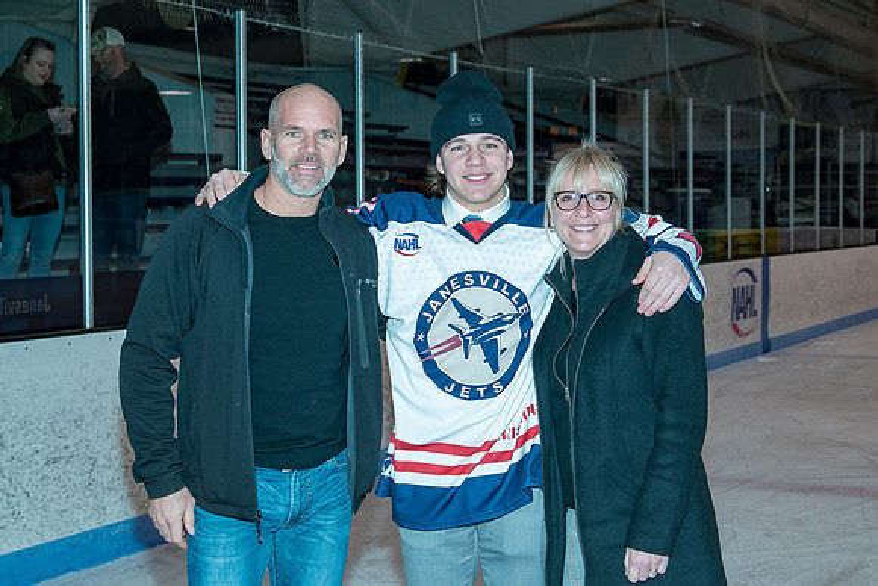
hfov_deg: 29.2
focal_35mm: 69
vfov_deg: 19.7
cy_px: 282
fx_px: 1683
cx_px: 488
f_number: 4.5
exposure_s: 1/200
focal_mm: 40
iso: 200
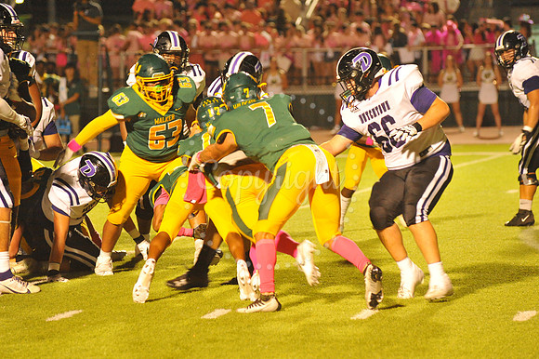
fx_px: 2993
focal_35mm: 200
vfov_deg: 6.9
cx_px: 270
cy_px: 180
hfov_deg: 10.3
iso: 6400
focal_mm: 200
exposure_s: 1/200
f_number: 5
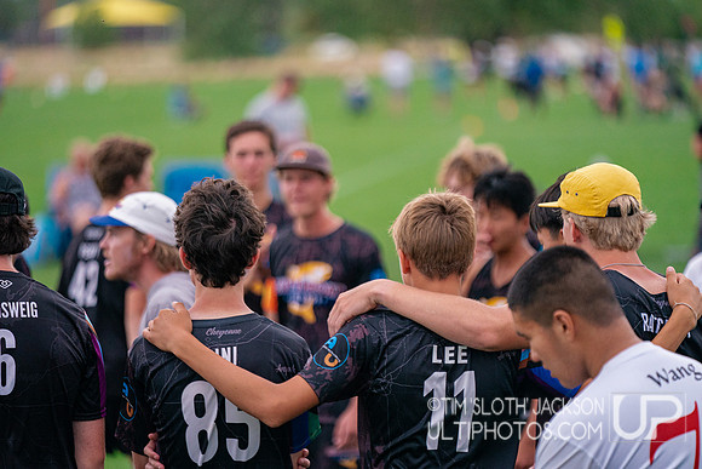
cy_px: 234
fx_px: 3901
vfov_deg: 6.9
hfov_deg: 10.3
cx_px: 351
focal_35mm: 200
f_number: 2.8
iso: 2000
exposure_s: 1/6400
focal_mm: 200
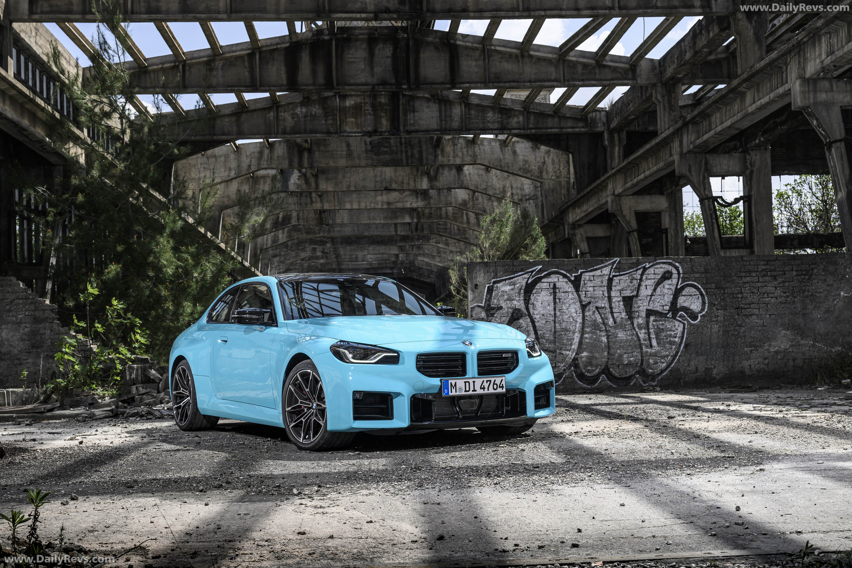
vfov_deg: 29.2
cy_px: 284
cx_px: 426
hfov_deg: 42.7
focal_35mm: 46
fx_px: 1089
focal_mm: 46
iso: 50
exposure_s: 1/160
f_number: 8
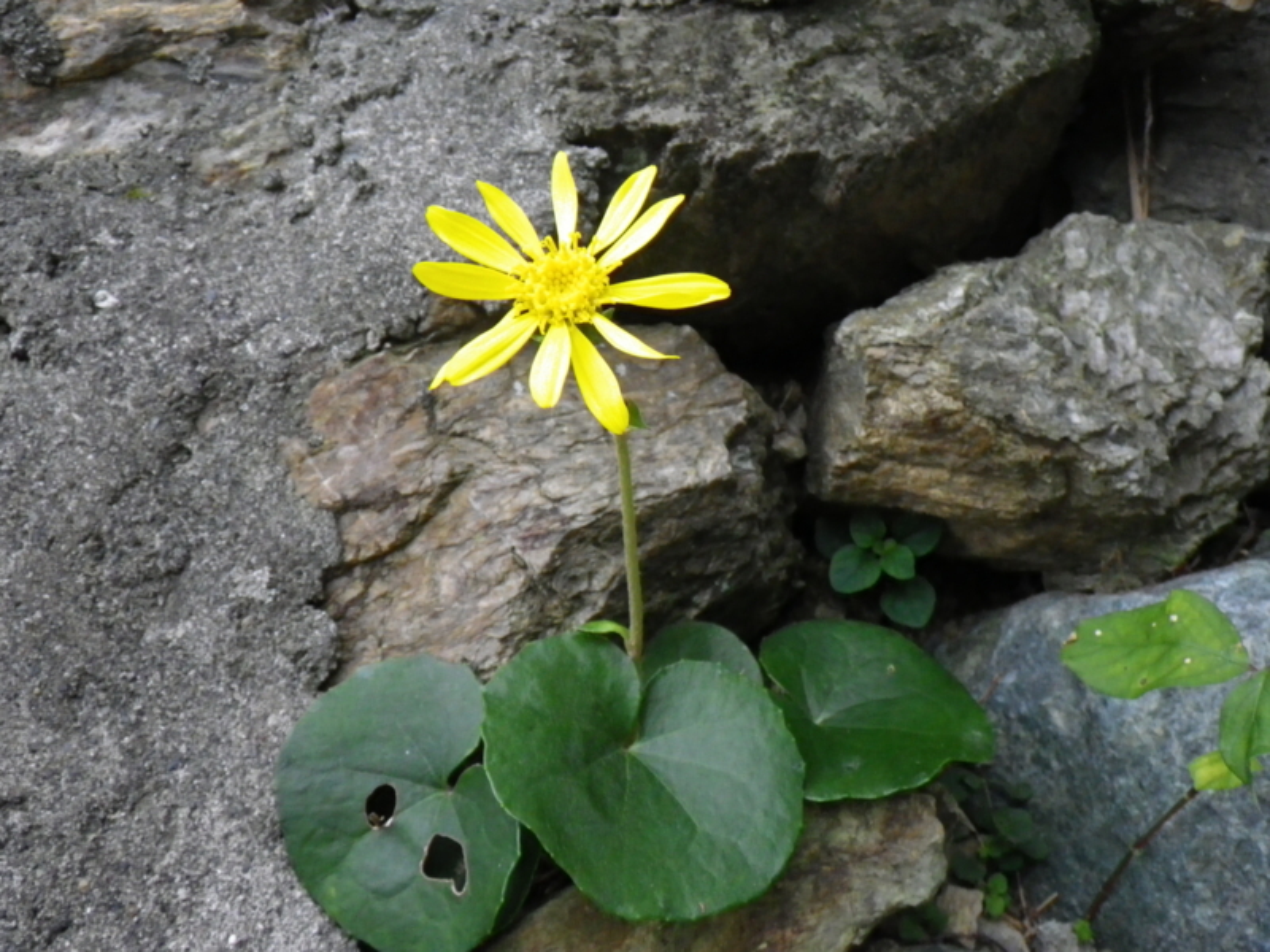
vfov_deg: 41.8
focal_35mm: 34
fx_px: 1247
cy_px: 476
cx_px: 635
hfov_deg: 54.0
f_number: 3.8
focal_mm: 6.1
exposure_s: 1/50
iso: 500
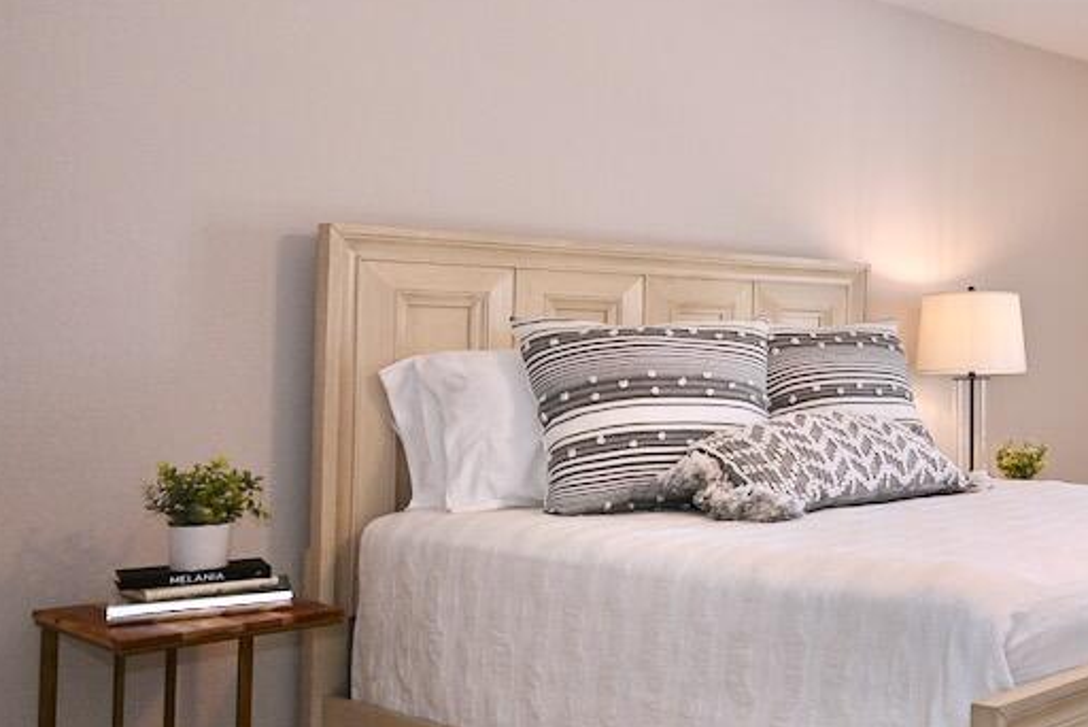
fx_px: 1361
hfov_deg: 34.6
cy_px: 315
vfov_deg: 29.9
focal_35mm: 45
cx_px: 1313
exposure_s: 1/60
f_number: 4
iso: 320
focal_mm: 12
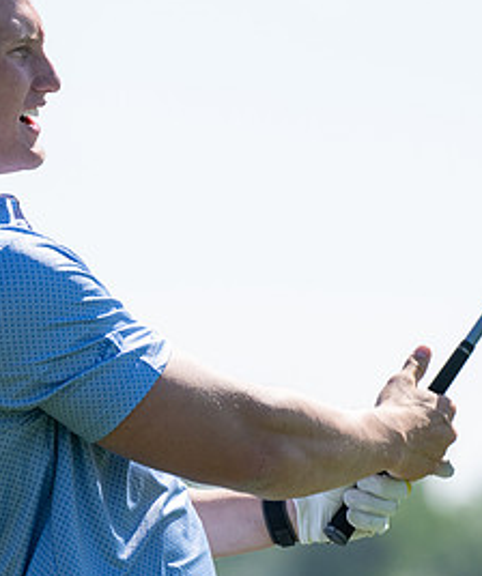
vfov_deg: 2.8
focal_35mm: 674
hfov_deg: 2.4
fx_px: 11707
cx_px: 80
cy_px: 196
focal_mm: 290
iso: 200
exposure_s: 1/800
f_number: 5.6
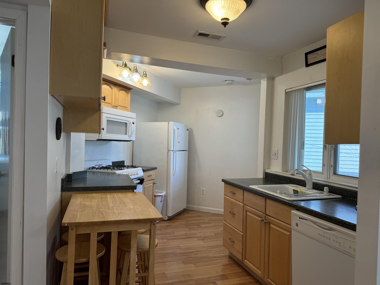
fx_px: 263
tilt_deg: -1.2
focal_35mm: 24
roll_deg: -2.1
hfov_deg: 71.6
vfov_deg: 56.8
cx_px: 190
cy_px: 142
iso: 100
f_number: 1.78
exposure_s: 1/120
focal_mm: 6.76
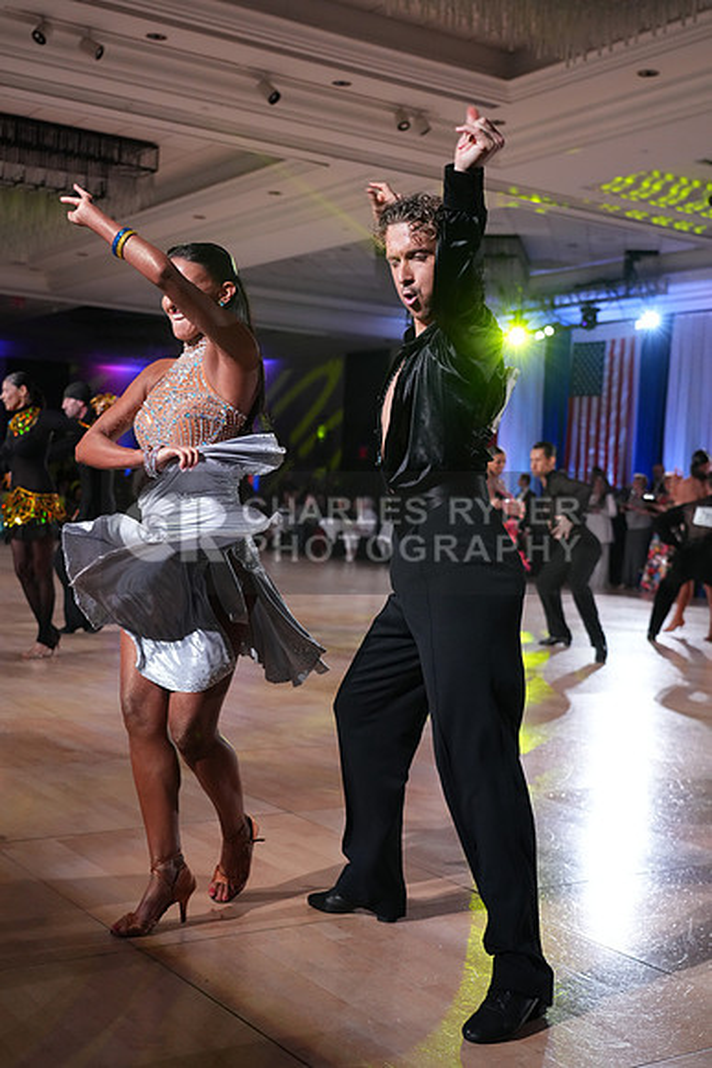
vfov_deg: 45.4
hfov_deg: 31.2
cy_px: 534
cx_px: 356
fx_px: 1275
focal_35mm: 43
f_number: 4
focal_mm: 43
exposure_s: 1/500
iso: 3200
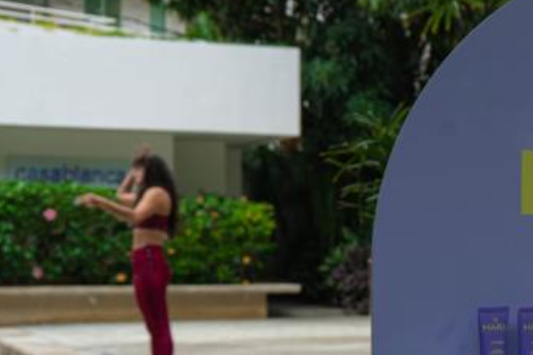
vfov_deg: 14.8
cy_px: 244
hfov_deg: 21.8
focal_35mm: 92
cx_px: 442
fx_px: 1361
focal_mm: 49
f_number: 5.6
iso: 100
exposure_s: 1/160
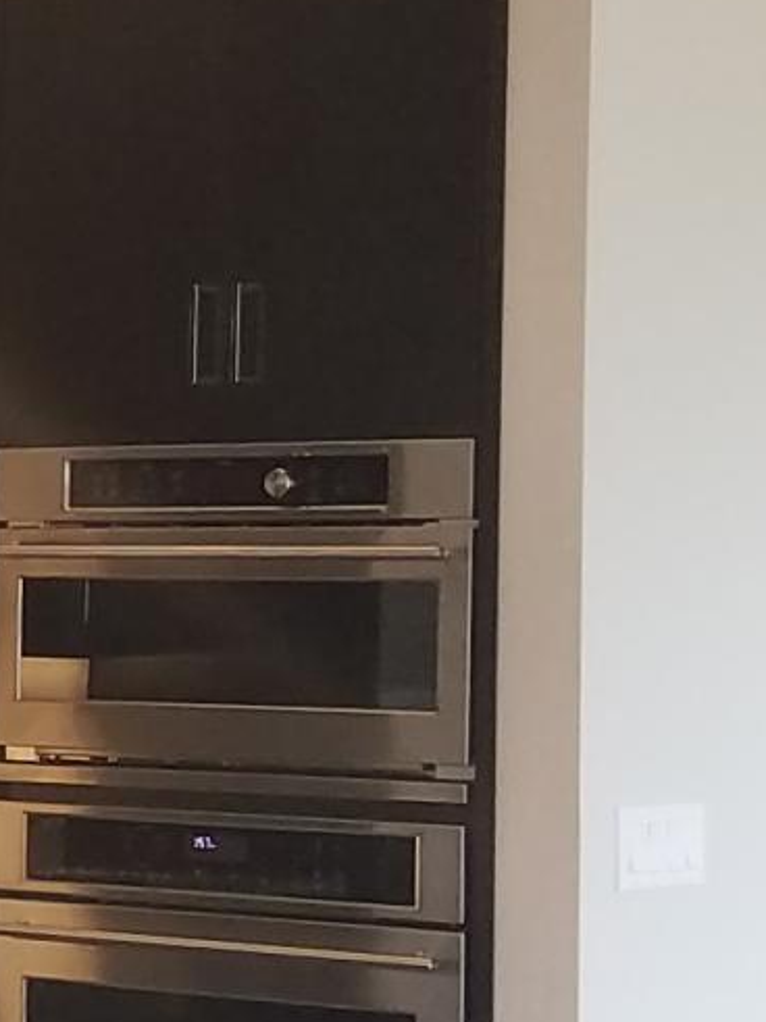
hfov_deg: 8.4
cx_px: -1151
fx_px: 4693
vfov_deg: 12.4
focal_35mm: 159
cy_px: 547
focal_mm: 4.2
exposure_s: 1/60
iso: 100
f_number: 1.7
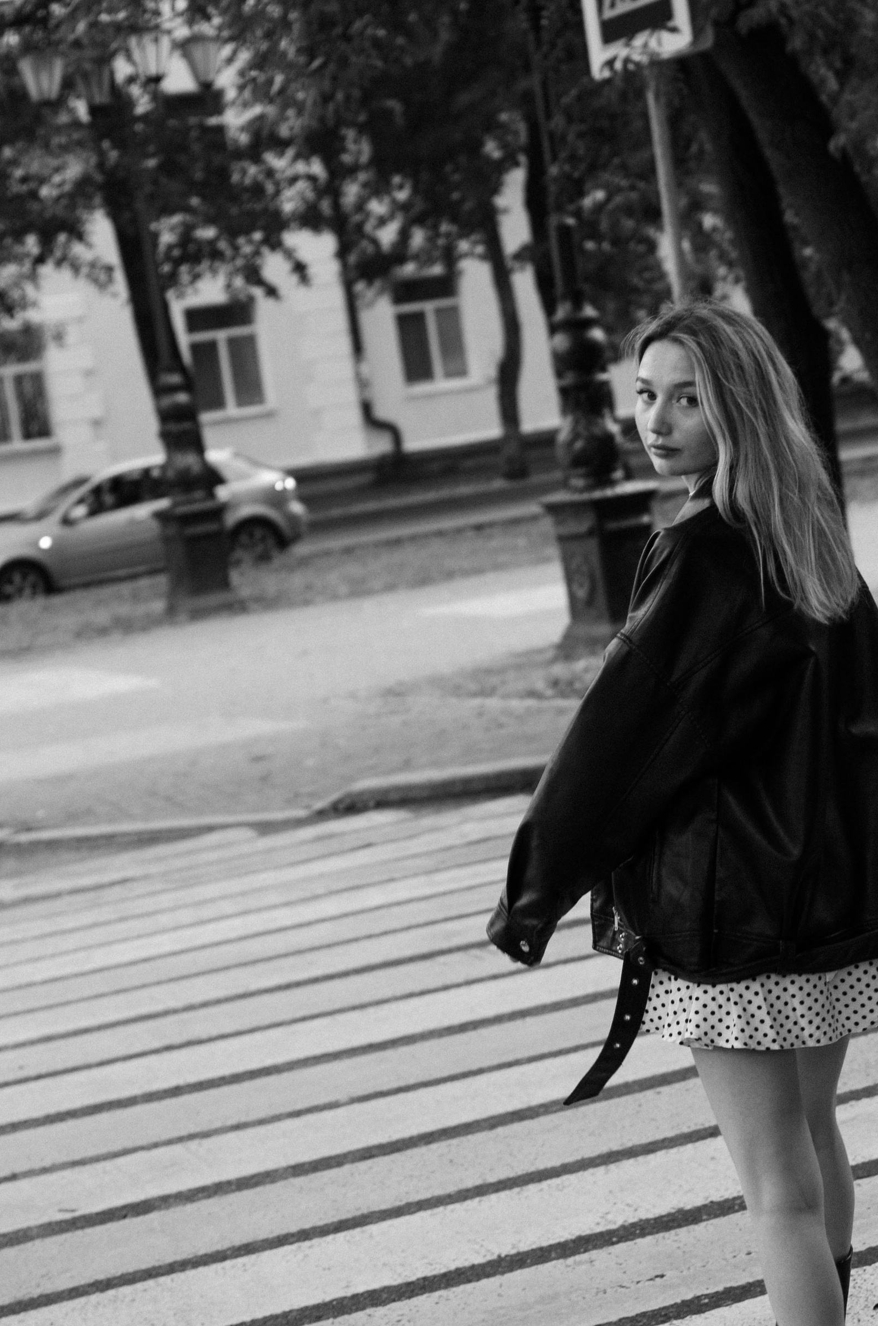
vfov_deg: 24.2
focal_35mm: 84
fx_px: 3087
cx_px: 617
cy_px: 662
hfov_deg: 16.1
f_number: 2.5
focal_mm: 35
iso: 200
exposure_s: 1/160
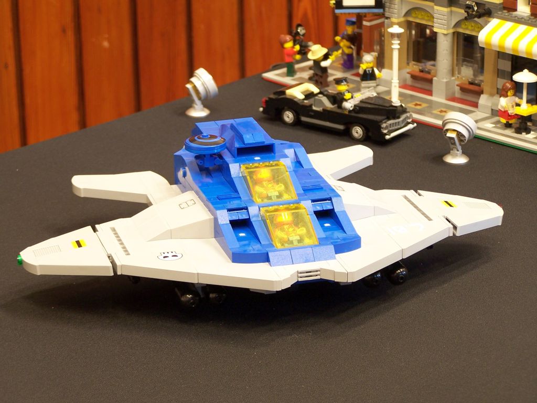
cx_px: 268
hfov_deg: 16.8
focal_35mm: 117
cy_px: 202
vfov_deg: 12.7
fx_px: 1815
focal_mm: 19.4
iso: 80
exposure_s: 1/3
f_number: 3.2
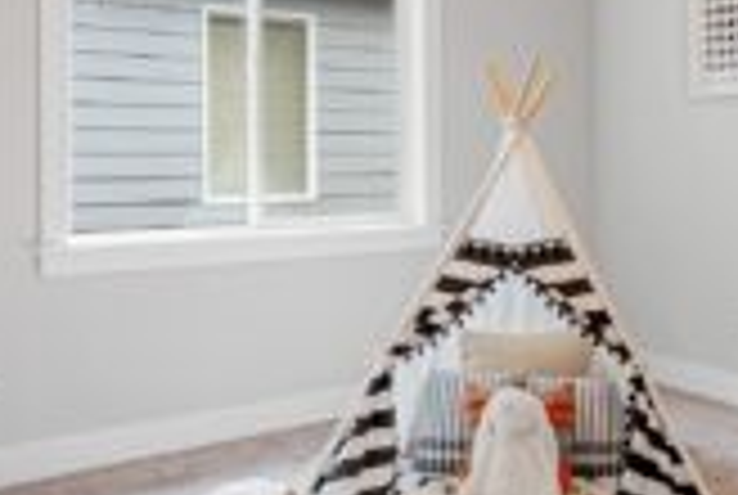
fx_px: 801
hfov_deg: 48.4
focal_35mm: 39
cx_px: 508
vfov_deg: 33.4
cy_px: 106
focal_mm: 16
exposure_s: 1/1.25
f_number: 11
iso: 100
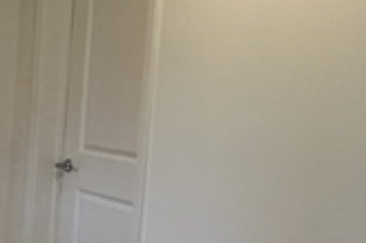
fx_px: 924
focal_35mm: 91
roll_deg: -0.7
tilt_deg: -7.0
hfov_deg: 16.1
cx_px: -413
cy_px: 169
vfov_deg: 15.0
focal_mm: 2.22
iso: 200
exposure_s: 1/120
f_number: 2.2
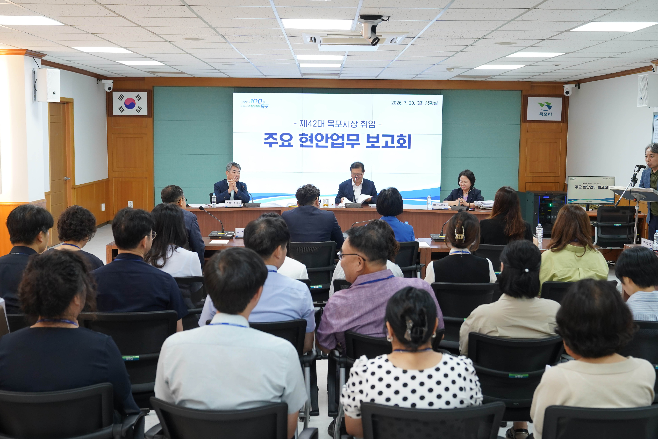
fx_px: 749
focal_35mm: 41
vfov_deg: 32.6
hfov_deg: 47.4
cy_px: 220
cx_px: 329
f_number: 4
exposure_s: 1/160
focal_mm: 41
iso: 1600
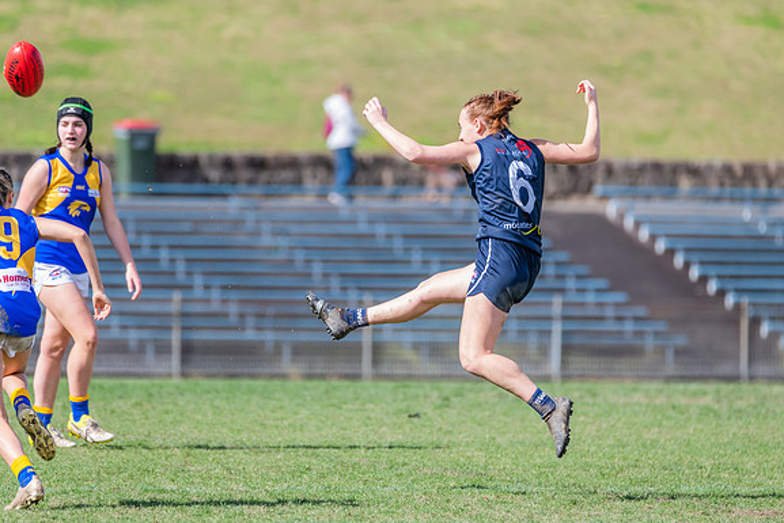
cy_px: 285
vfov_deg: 2.8
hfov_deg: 4.2
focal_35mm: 496
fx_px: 10804
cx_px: 428
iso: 800
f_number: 7.1
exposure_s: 1/1600
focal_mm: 450
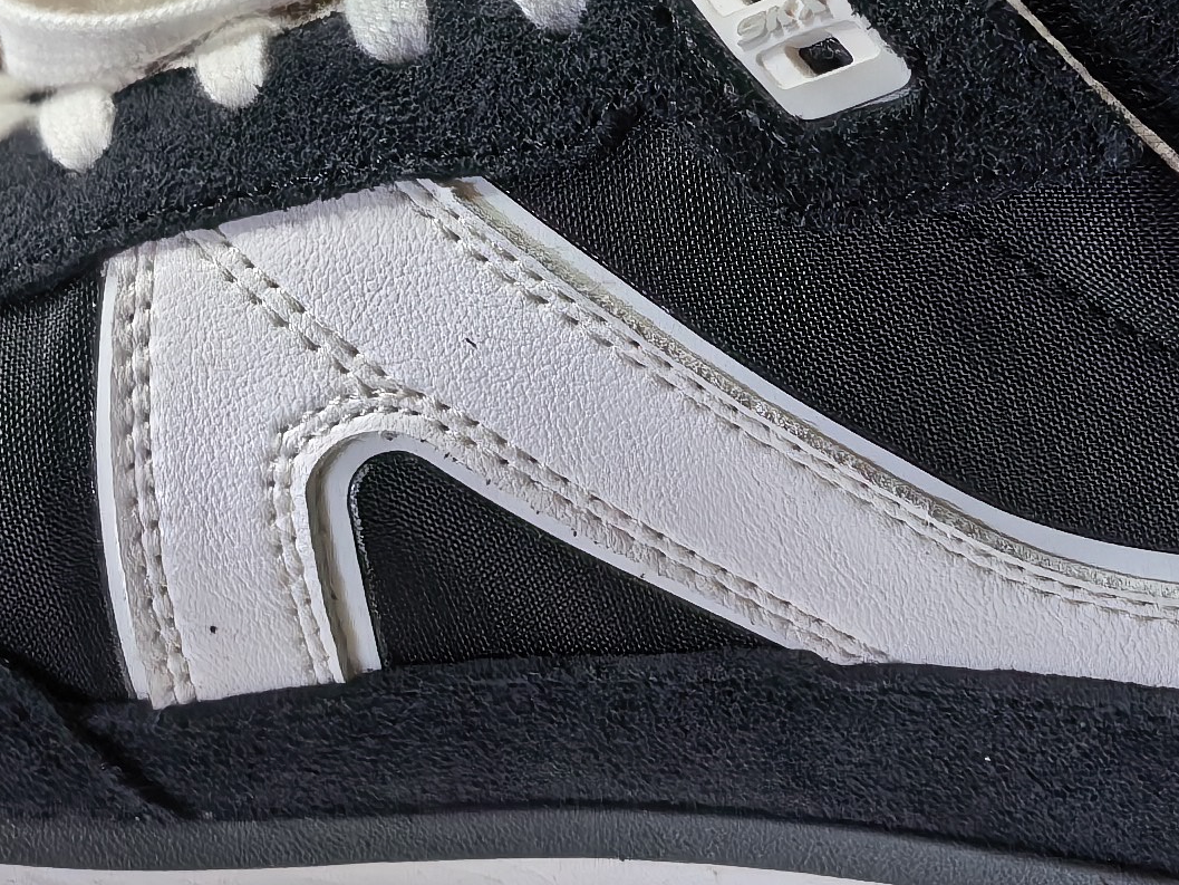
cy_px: 296
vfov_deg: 15.9
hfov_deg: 21.0
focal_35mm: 93
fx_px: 3168
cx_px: 732
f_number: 2
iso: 250
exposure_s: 1/50
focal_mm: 5.75
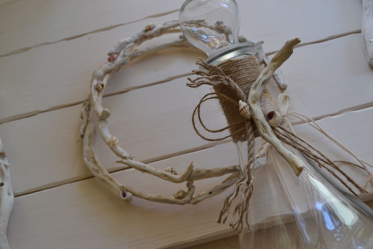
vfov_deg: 29.9
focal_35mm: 45
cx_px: 186
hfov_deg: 43.6
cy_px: 124
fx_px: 466
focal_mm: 30
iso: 400
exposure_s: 1/80
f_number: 4.5
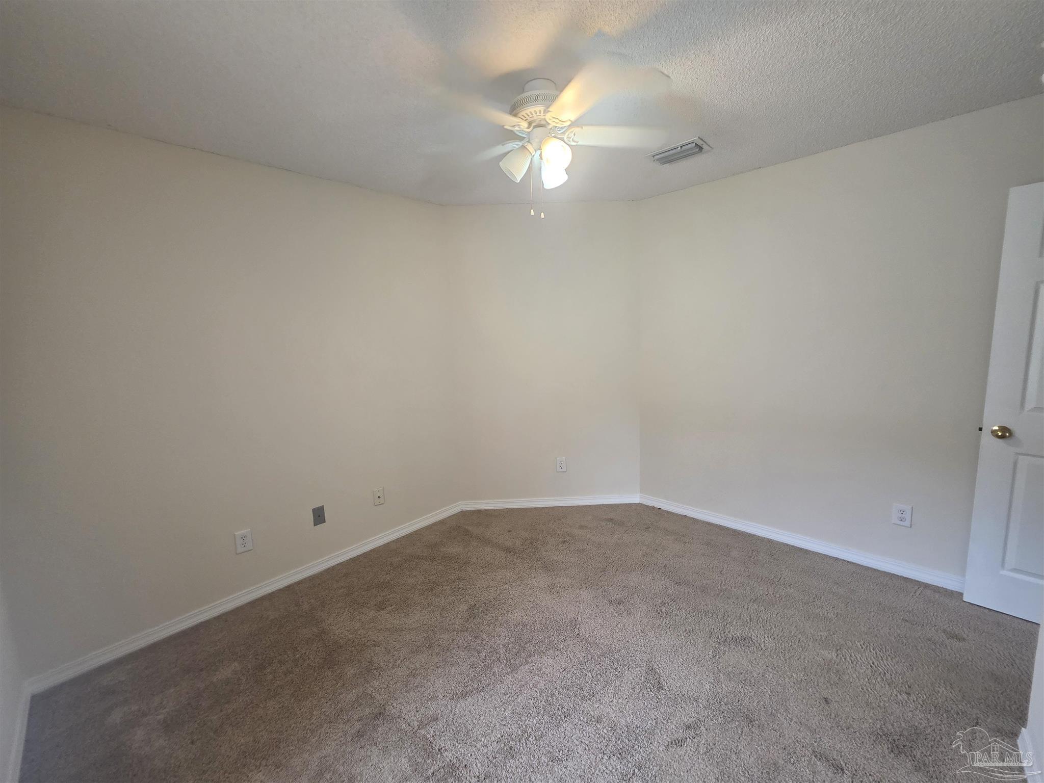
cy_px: 392
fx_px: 392
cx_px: 522
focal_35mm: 13
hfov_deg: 106.2
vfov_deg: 89.9
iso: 250
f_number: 1.9
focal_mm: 2.2
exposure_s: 1/120
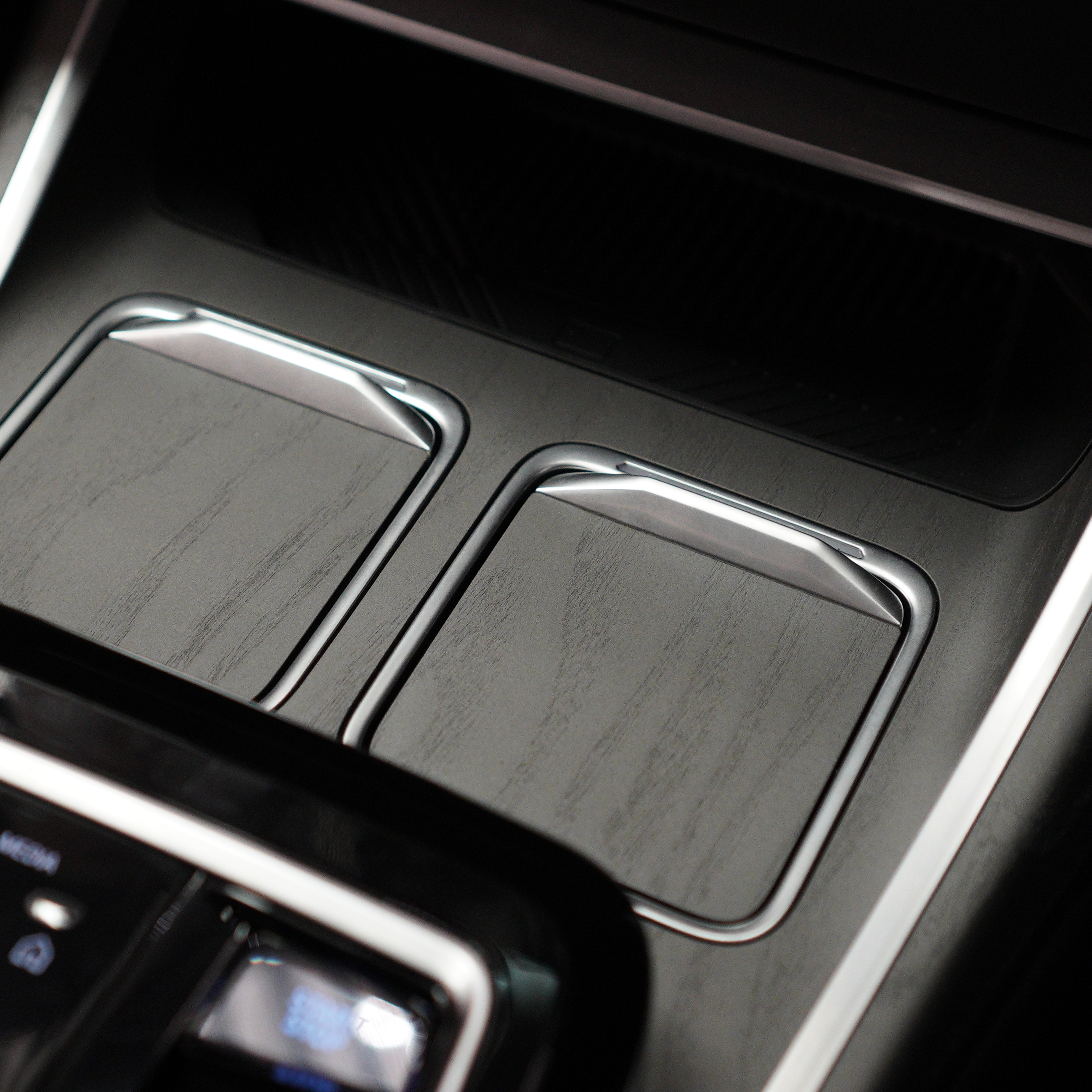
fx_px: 2391
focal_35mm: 67
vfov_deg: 25.7
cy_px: 541
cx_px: 409
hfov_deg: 25.6
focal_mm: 35
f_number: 2.8
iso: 2500
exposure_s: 1/100
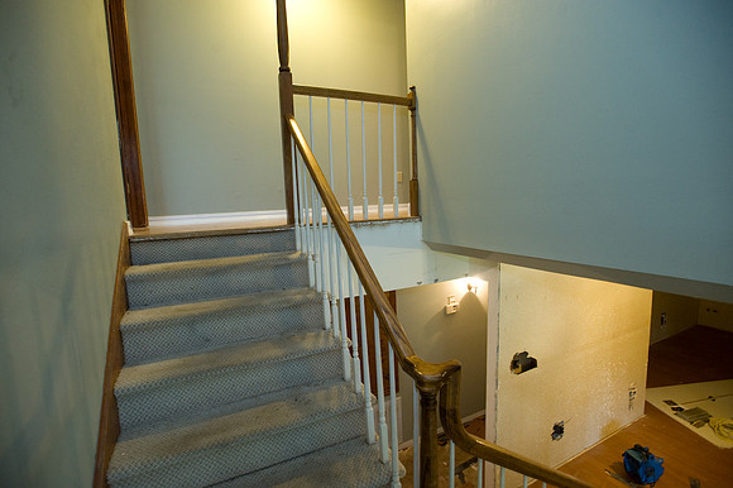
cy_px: 244
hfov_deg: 93.3
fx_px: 346
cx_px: 366
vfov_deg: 70.4
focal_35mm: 17
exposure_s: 1/25
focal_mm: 17
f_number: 4
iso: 1250
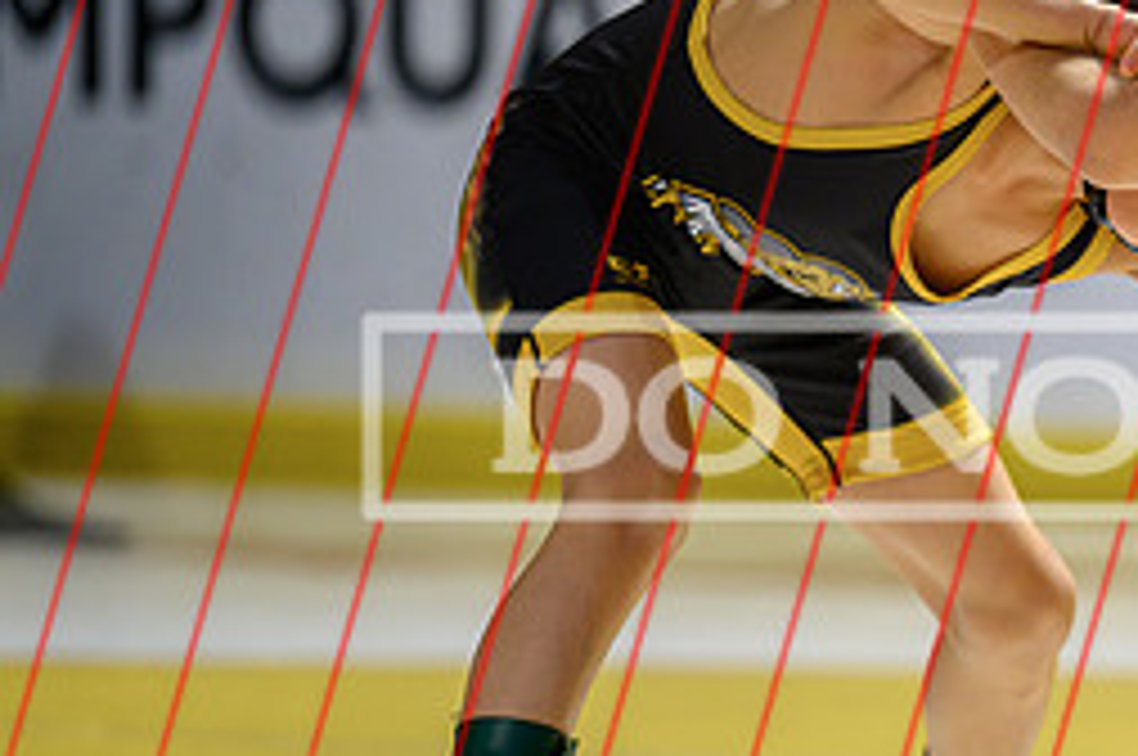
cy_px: 350
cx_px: 1350
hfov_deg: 4.5
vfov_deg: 3.0
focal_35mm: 458
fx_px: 14459
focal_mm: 175
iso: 1250
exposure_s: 1/800
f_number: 2.8
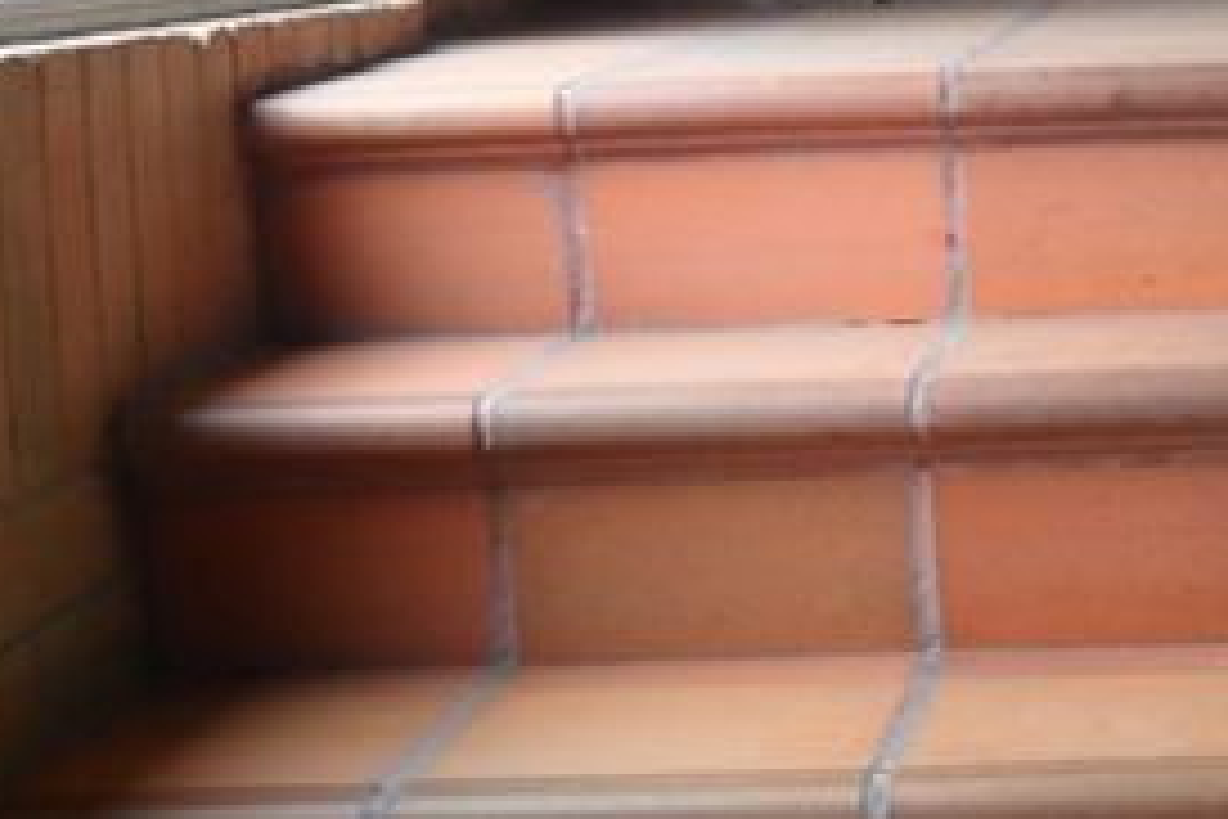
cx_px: 1469
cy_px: 27
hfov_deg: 21.3
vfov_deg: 15.1
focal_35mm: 89
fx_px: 3036
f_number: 3
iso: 80
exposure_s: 1/90
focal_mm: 6.3
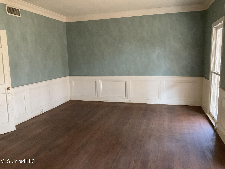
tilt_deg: -10.4
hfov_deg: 61.7
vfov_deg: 48.2
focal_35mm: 29
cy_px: 84
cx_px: 112
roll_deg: +0.2
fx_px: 188
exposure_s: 1/60
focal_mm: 3
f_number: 1.8
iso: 160
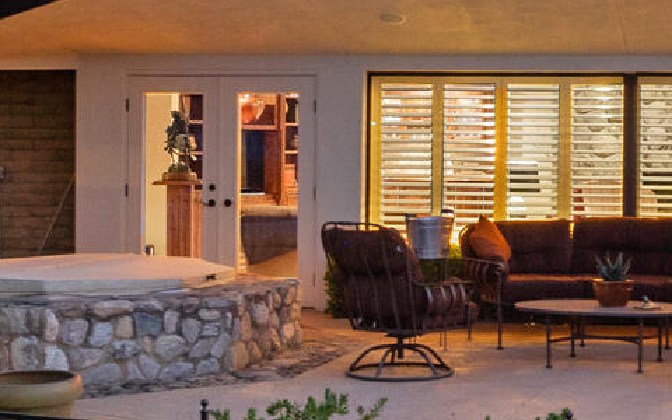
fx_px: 1557
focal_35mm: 85
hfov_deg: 23.7
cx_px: 605
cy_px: 134
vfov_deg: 15.3
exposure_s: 8
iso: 250
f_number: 9
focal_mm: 16
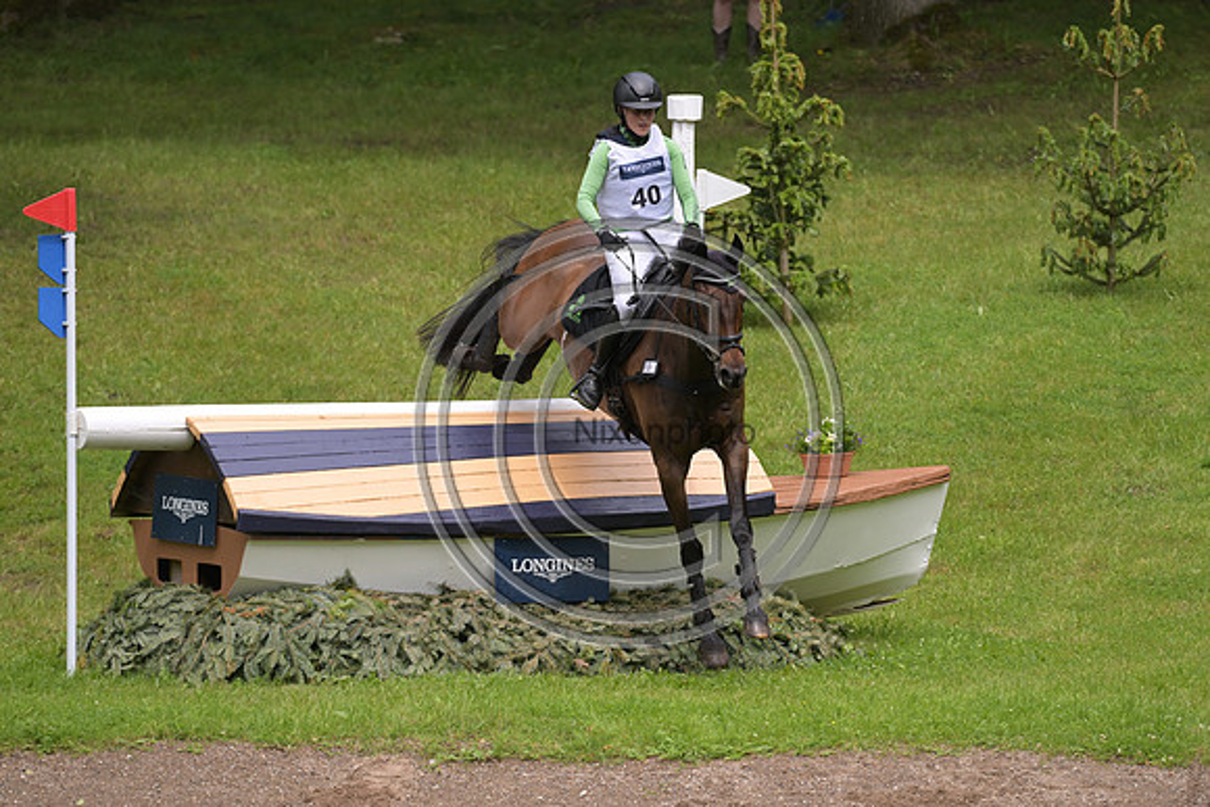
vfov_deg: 3.6
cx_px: 605
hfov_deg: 5.4
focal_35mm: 380
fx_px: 12775
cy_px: 404
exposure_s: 1/1250
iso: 800
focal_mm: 380
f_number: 5.6
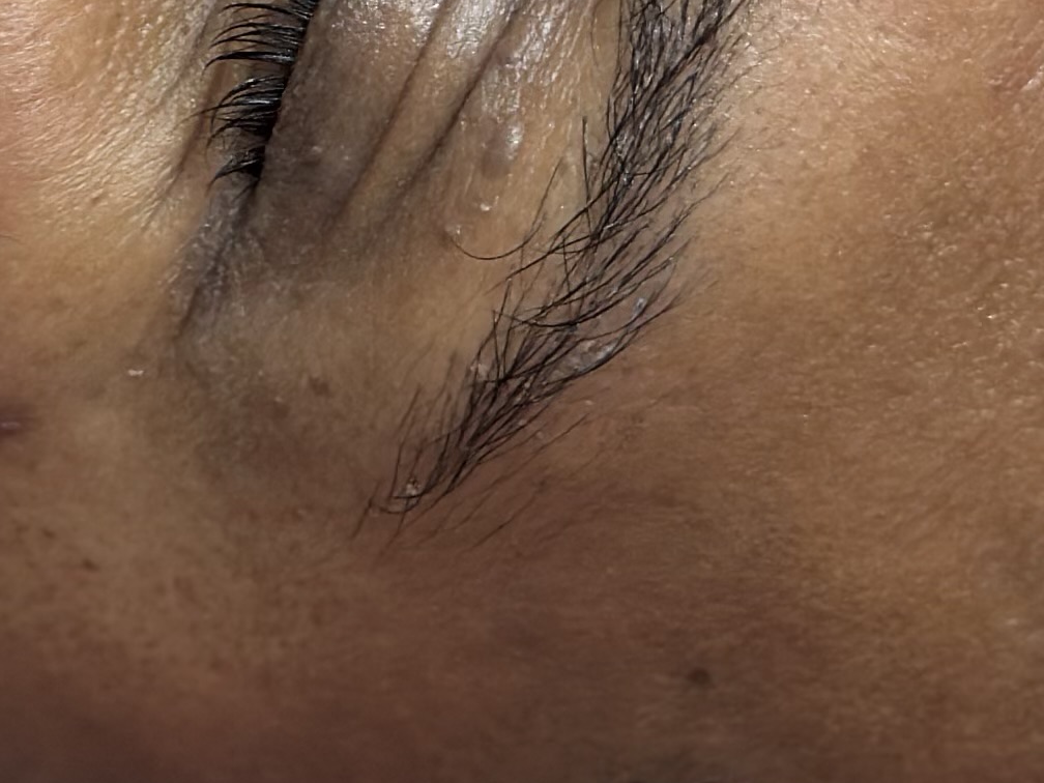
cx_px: 265
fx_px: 5791
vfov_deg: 7.7
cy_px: -175
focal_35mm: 192
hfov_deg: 10.3
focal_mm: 6.86
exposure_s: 1/60
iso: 250
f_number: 1.78
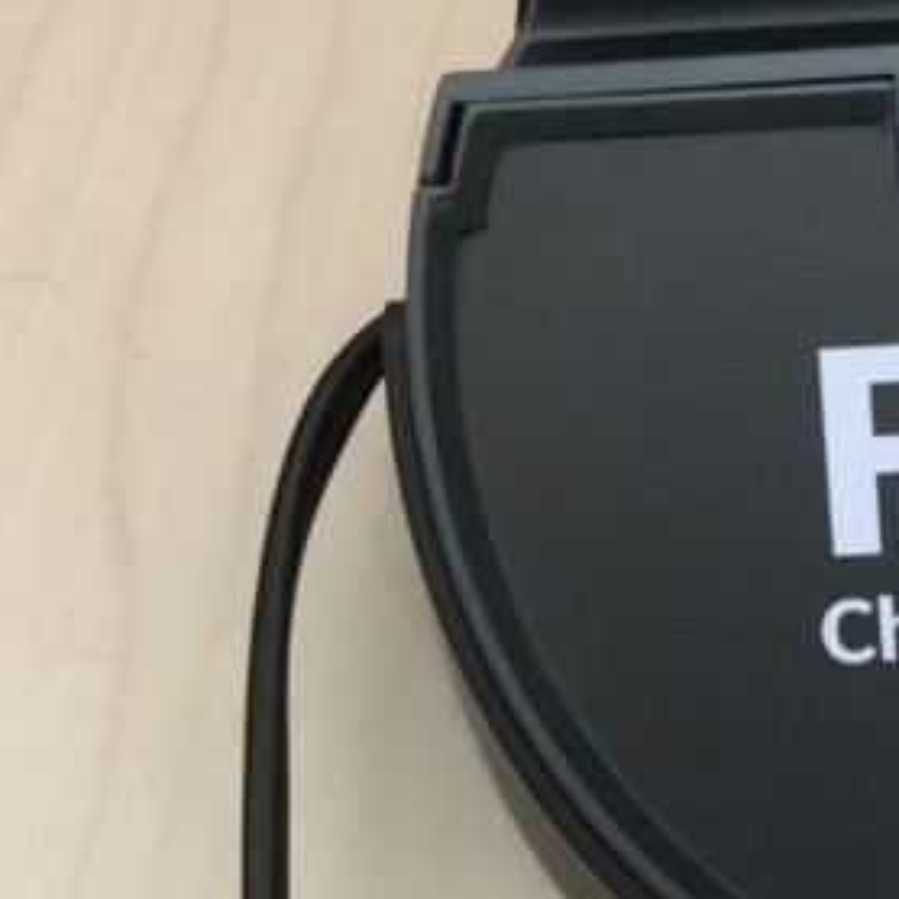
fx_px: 2968
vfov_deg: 16.9
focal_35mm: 101
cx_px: 1135
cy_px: 876
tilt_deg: -73.9
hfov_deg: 16.4
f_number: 2.4
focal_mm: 3.3
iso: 80
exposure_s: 1/30
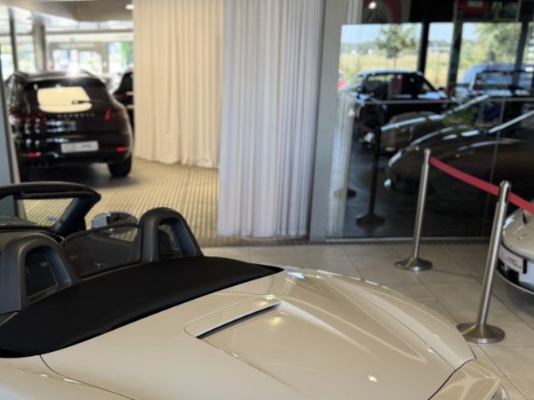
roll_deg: +1.7
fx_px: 679
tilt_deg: -23.6
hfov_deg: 42.0
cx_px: 152
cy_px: 363
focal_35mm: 44
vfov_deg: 31.3
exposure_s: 1/100
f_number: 1.78
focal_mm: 6.76
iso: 100
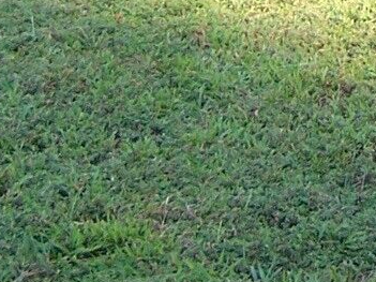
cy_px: -519
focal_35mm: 222
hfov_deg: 8.8
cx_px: 501
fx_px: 2411
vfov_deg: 6.2
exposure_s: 1/100
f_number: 2.8
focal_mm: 6.3
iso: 80
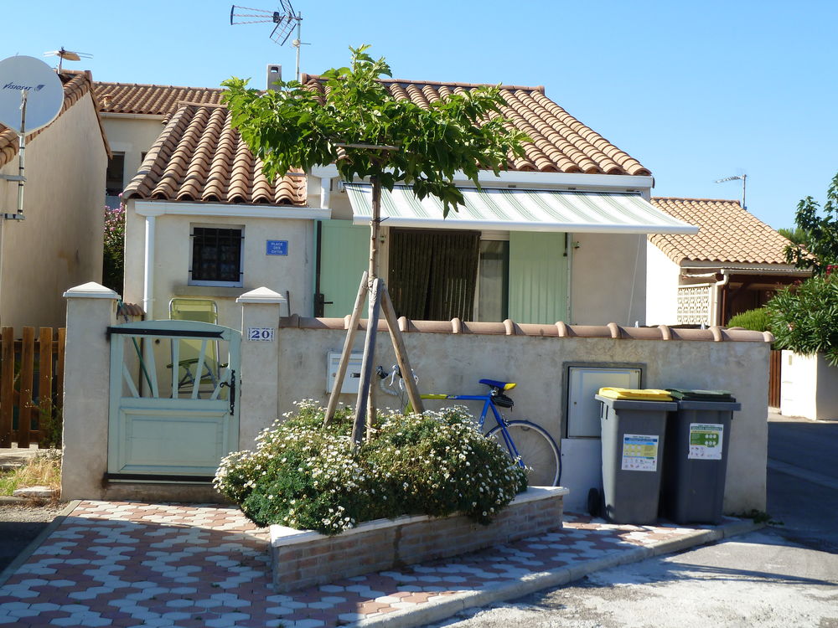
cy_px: 314
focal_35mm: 48
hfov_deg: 39.7
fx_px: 1162
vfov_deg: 30.3
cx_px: 419
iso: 80
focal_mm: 7.9
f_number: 4
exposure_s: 1/320
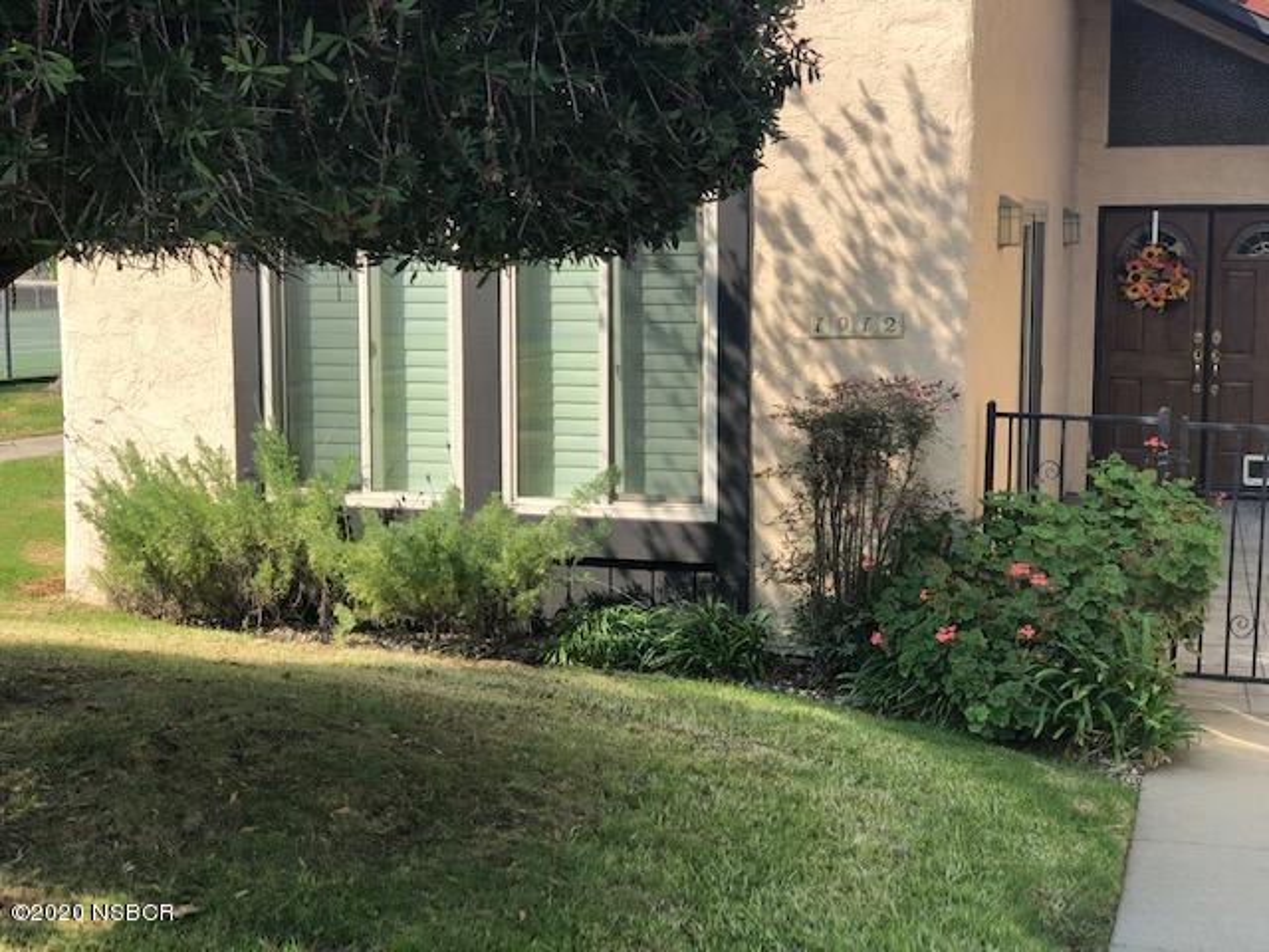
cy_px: 476
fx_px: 1906
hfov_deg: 36.8
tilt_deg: -7.1
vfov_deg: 28.0
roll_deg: +1.8
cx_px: 634
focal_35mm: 52
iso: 16
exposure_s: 1/466
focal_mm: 6
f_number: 2.4
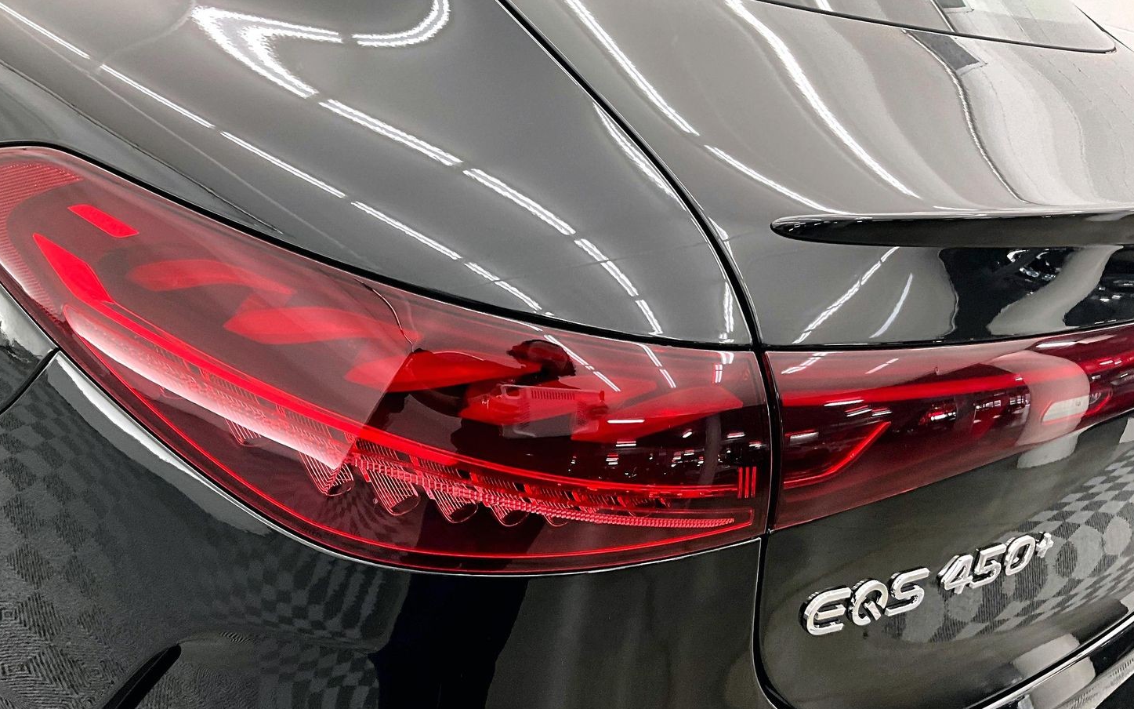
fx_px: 1051
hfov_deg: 56.6
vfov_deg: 37.2
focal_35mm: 34
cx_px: 517
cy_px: 394
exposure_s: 1/60
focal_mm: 3
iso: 200
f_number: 1.8
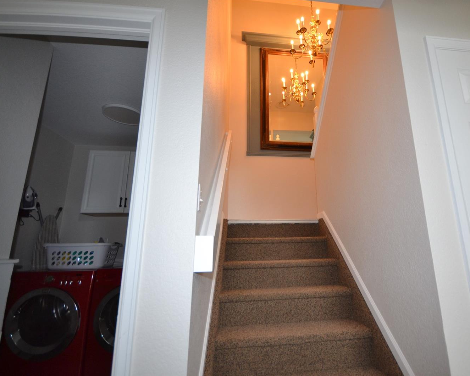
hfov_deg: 88.6
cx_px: 281
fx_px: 236
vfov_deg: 77.0
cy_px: 187
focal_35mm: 17
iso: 560
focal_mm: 10
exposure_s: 1/60
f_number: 4
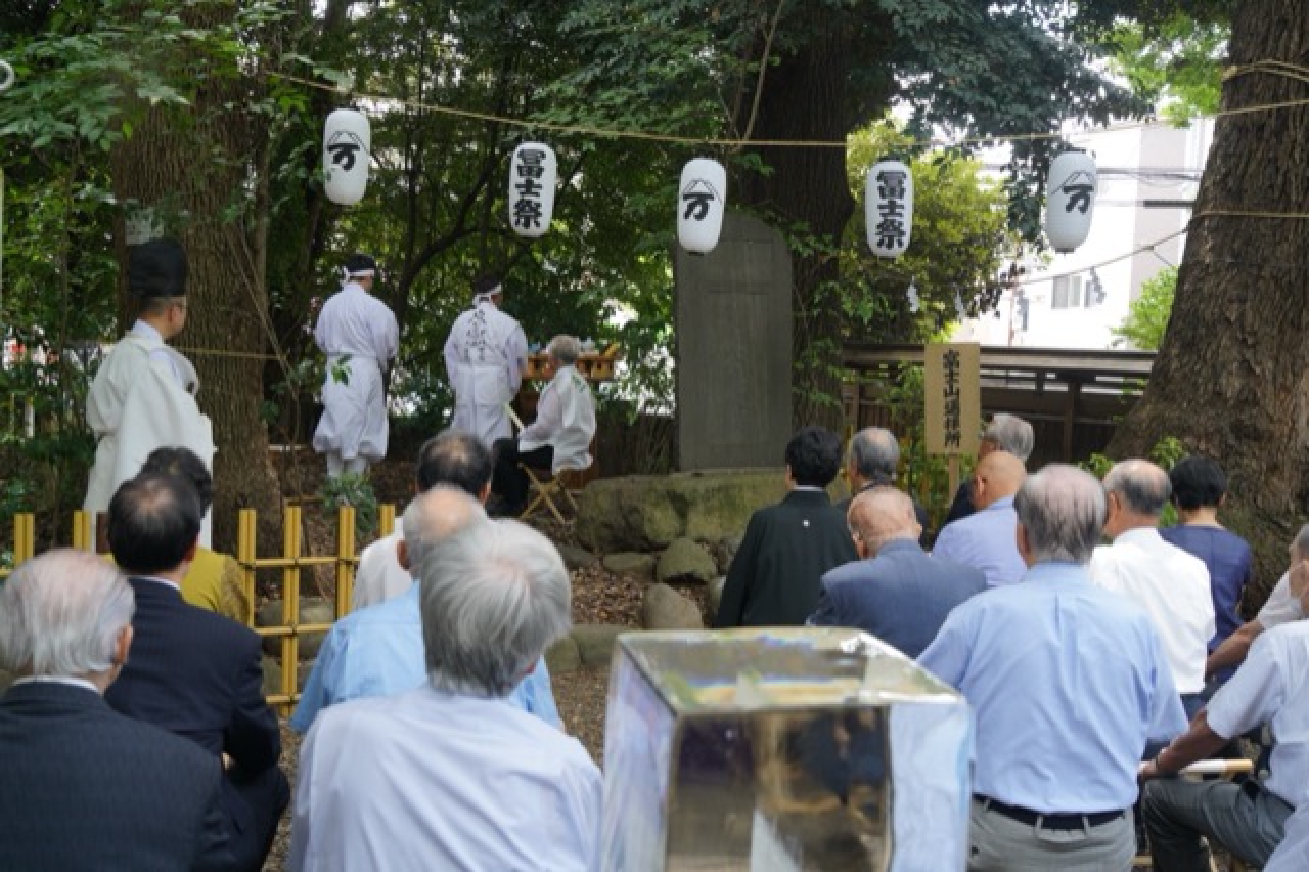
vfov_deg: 35.9
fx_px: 1345
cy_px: 436
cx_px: 654
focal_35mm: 37
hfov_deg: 51.9
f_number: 6.3
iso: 640
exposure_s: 1/100
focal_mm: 37
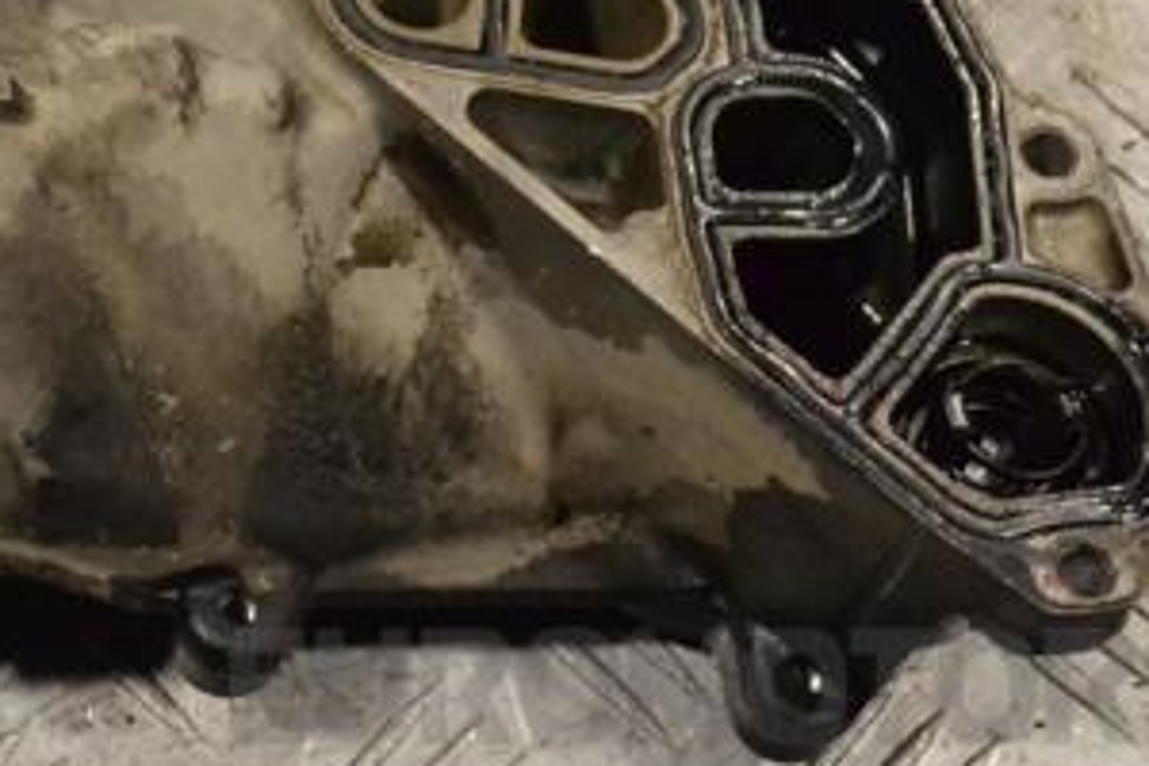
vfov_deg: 14.2
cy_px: 176
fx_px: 3064
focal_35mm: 96
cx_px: 157
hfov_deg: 20.9
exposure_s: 1/320
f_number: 9
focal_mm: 32
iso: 3200
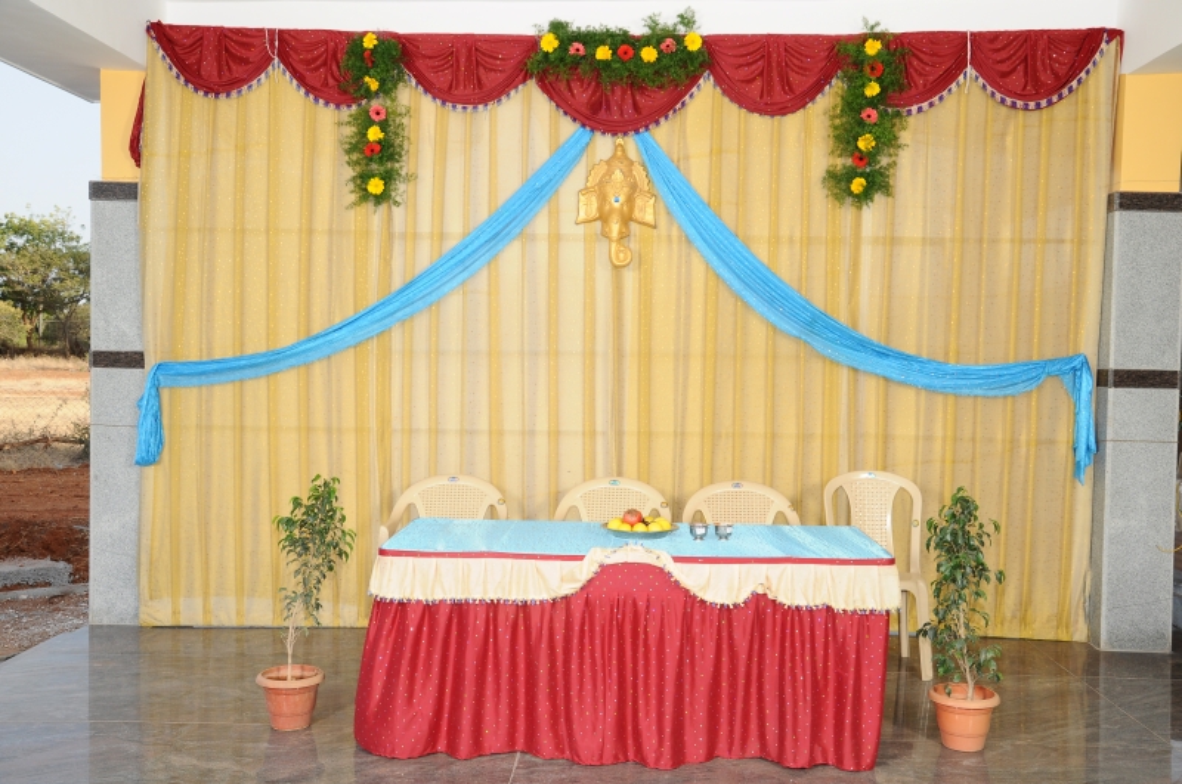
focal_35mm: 36
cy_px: 392
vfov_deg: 36.8
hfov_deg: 53.2
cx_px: 591
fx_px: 1180
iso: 200
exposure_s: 1/125
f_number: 9
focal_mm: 24
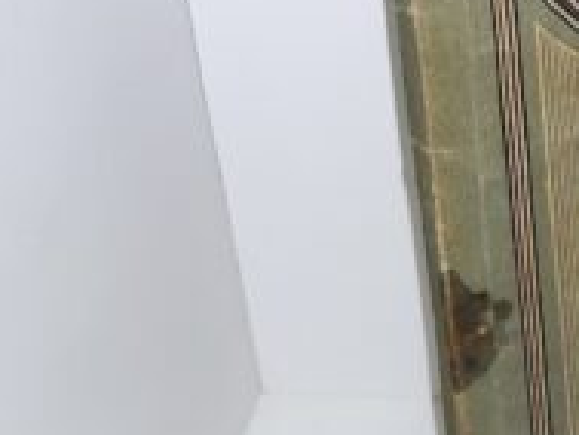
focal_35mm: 89
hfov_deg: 19.7
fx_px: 1490
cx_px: 815
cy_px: -18
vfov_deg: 16.2
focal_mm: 3.7
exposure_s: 1/120
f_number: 1.7
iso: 40
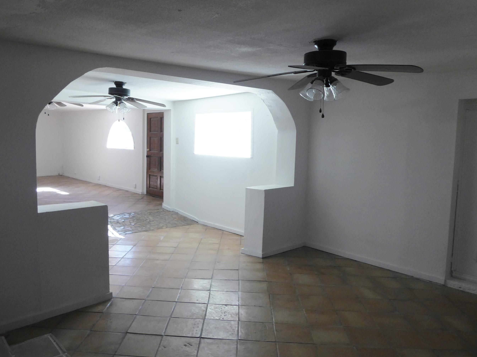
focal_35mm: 28
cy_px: 174
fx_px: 386
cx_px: 212
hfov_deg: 63.3
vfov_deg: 49.7
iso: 160
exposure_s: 1/60
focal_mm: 4.3
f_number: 3.3
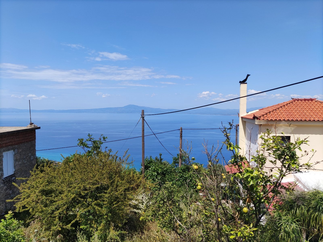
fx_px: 243
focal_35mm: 26
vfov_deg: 53.1
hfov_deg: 67.3
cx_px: 162
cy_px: 121
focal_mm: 4.71
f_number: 1.79
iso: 50
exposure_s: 1/1889
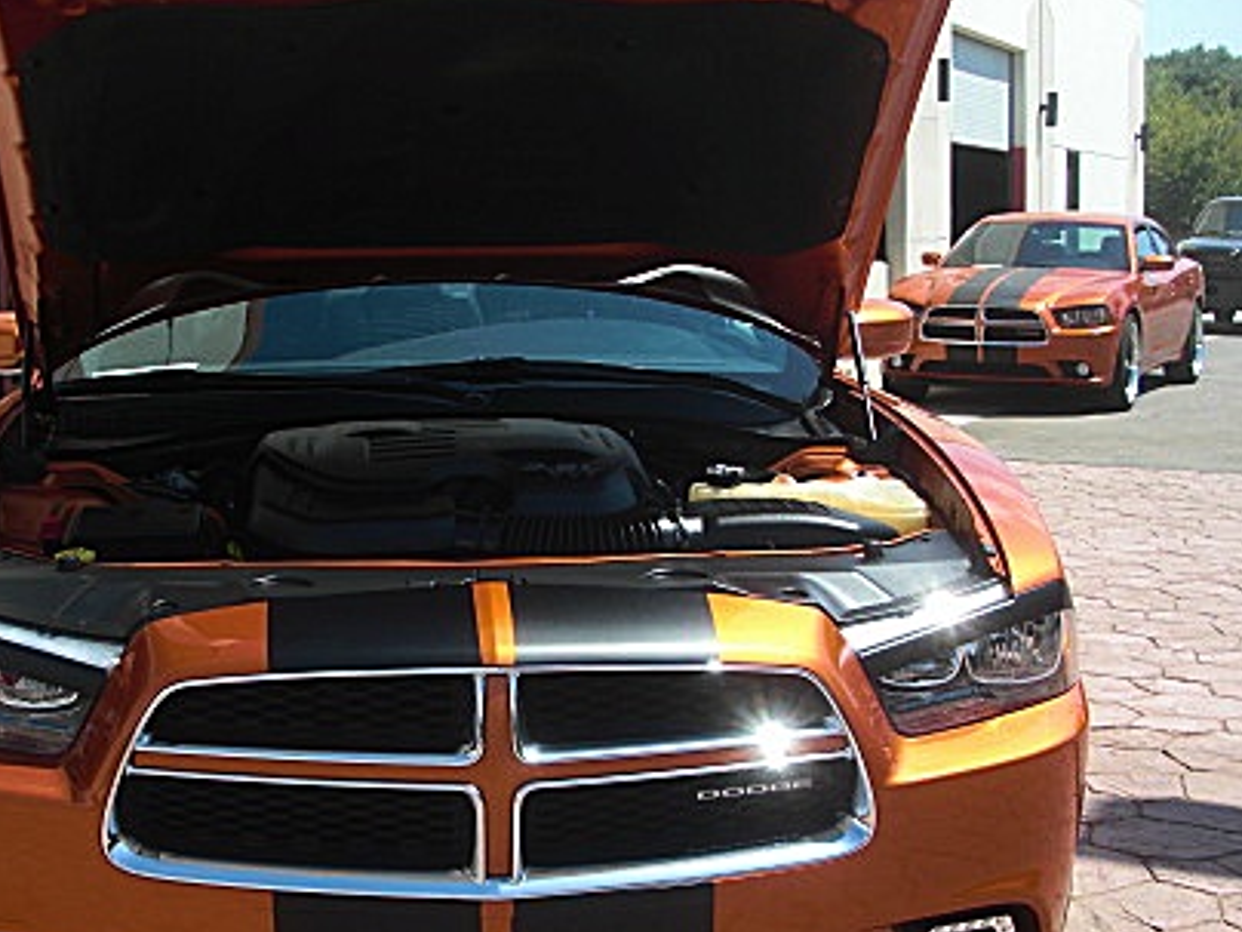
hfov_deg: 33.5
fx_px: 2045
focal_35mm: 57
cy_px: 569
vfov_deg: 25.6
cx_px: 430
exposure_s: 1/800
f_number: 2.8
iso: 50
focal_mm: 6.3
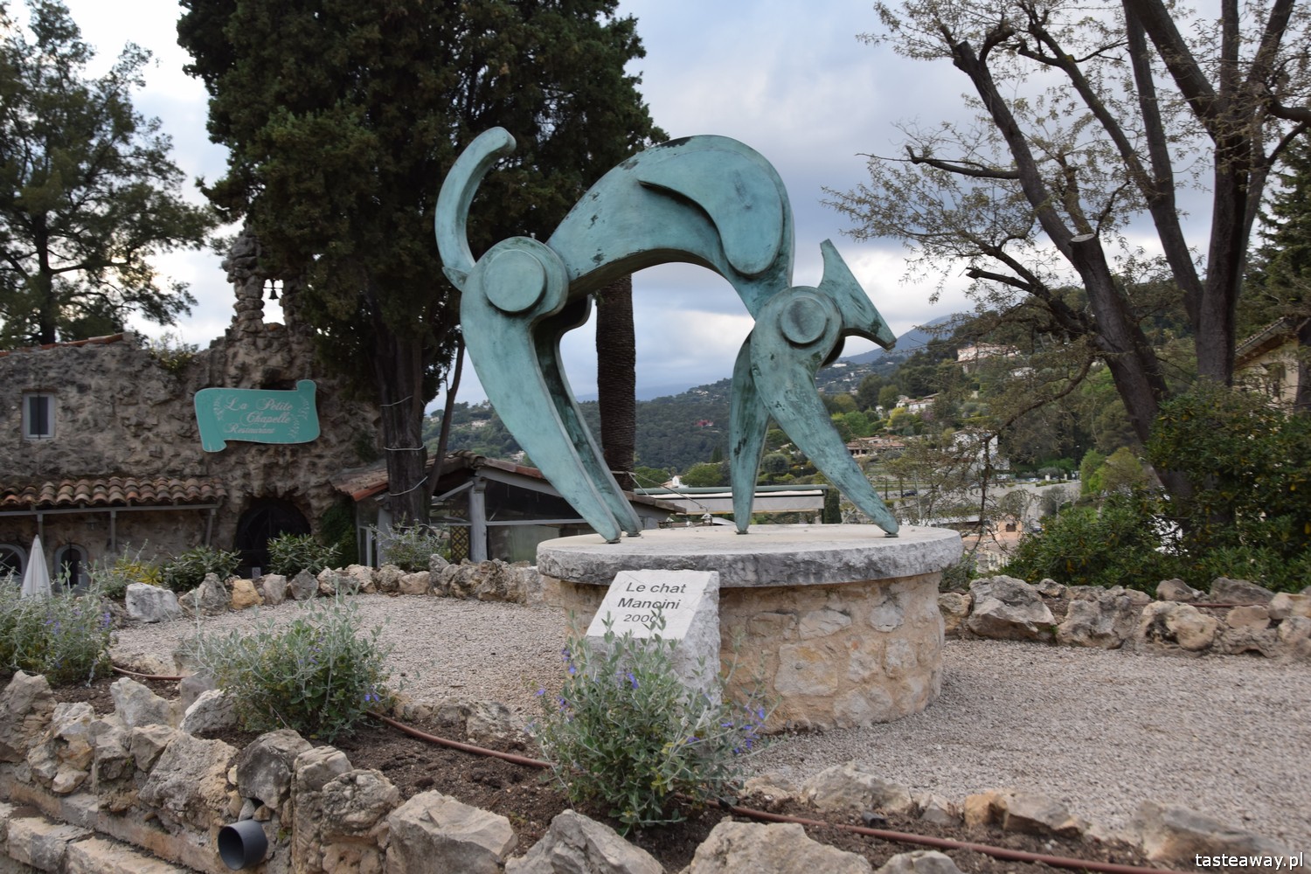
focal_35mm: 30
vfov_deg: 43.6
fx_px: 1092
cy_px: 437
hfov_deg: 61.9
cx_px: 656
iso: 400
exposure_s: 1/160
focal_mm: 20
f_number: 6.3
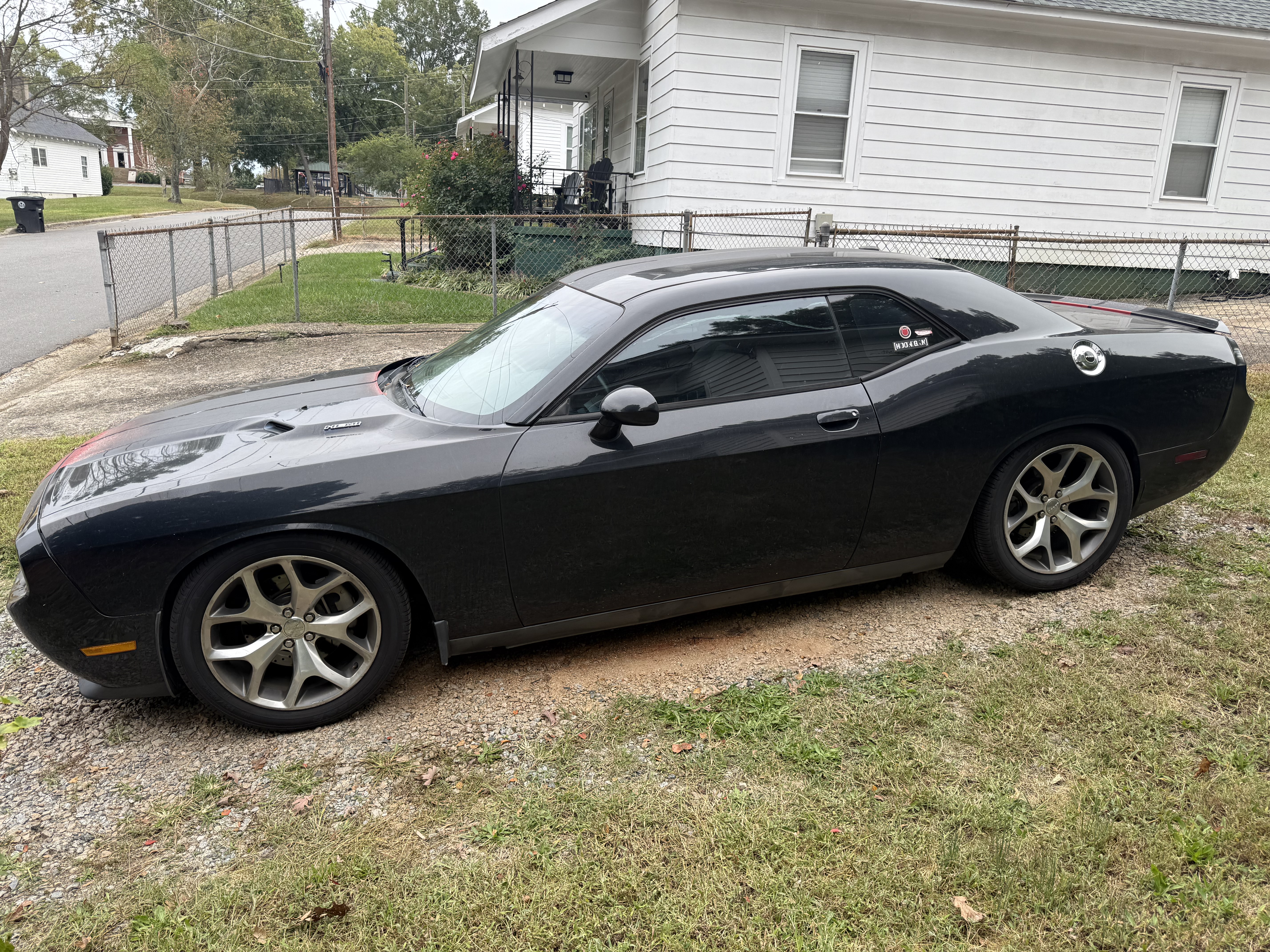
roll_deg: -2.9
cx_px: 635
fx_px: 881
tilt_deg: -13.9
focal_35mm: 24
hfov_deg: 71.6
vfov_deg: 56.8
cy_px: 476
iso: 80
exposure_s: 1/494
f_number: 1.78
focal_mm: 6.76
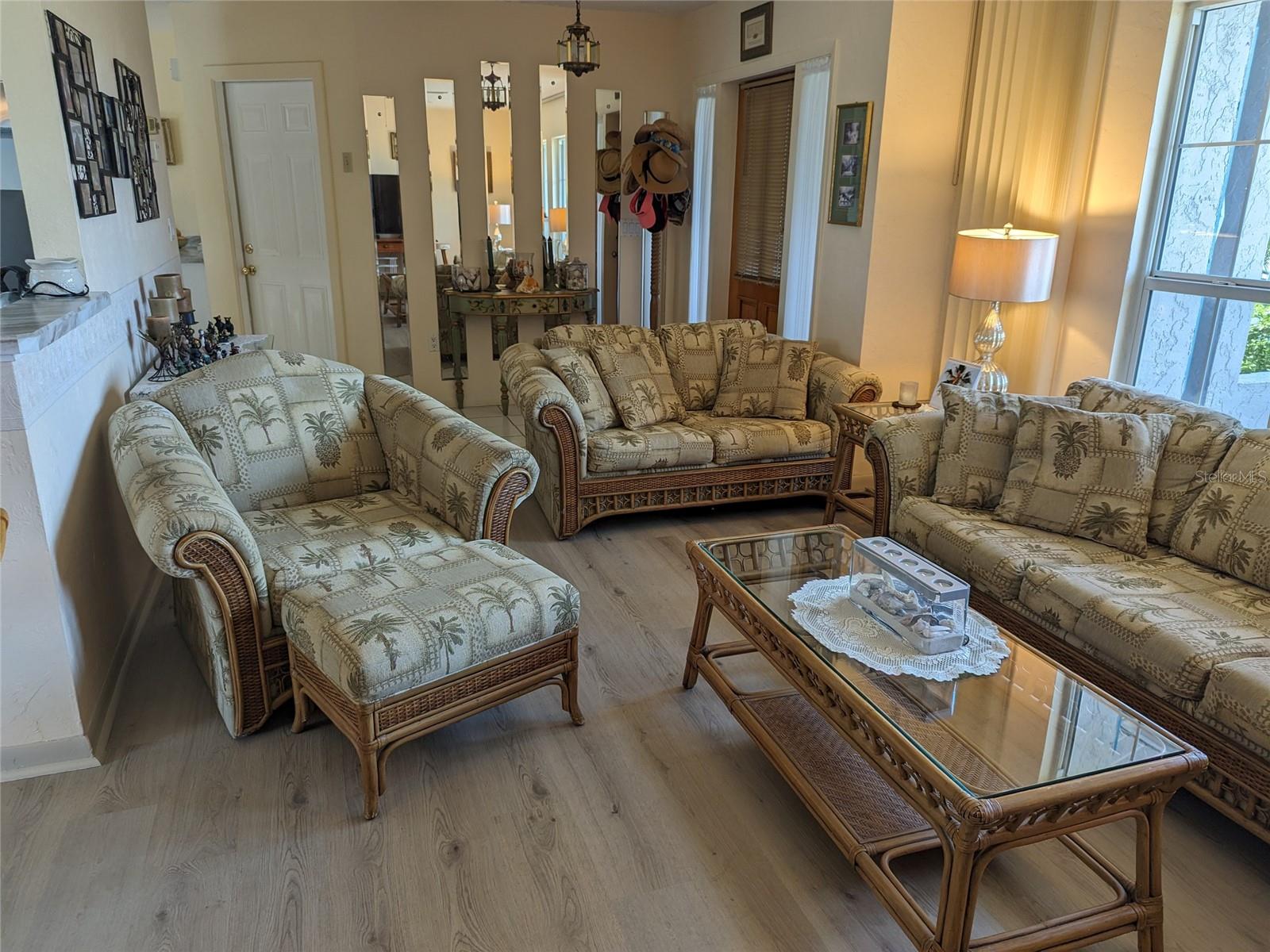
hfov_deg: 71.6
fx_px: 881
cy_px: 476
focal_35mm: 24
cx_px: 635
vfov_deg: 56.8
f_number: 1.85
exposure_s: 1/120
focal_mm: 6.81
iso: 80
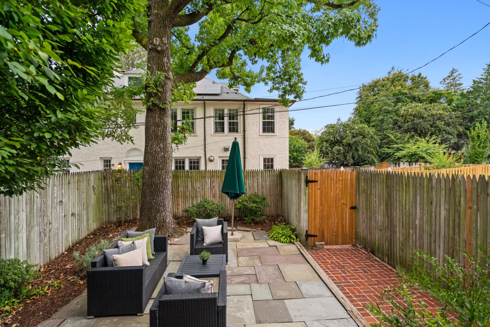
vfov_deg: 73.8
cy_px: 164
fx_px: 218
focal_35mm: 16
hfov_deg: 96.7
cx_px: 245
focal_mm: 16
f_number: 4
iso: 1600
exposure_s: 1/320
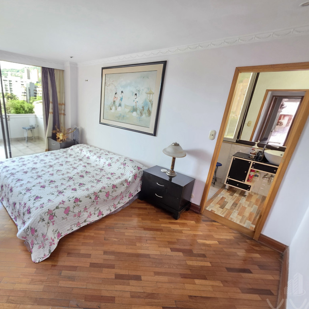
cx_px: 111
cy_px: 160
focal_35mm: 16
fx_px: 162
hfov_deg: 85.3
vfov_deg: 87.4
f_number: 1.9
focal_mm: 2.2
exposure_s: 1/60.2
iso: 250
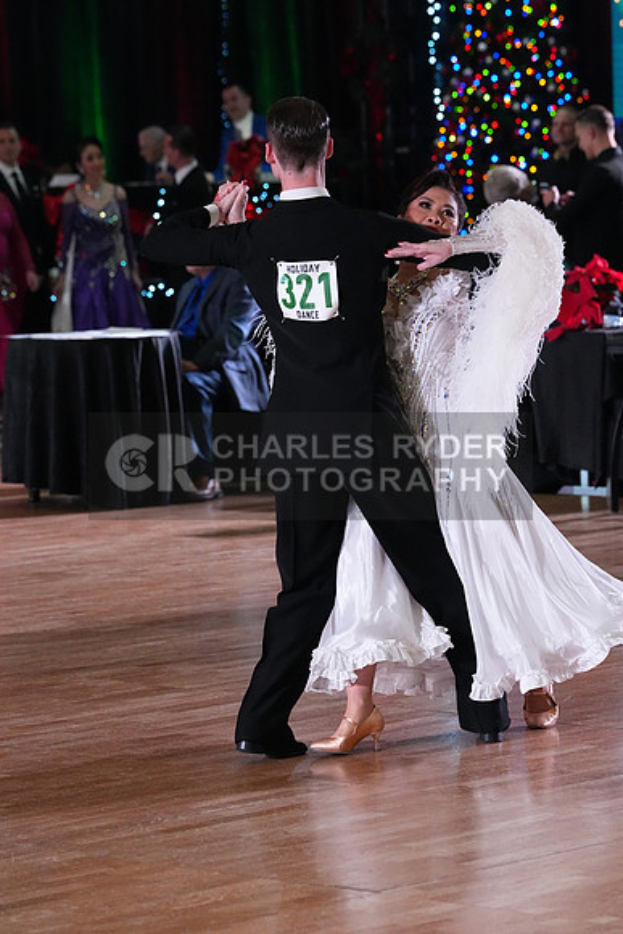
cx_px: 312
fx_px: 4254
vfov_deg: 12.5
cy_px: 467
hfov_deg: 8.4
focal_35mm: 164
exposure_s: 1/400
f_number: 6.3
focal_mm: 164
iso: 10000
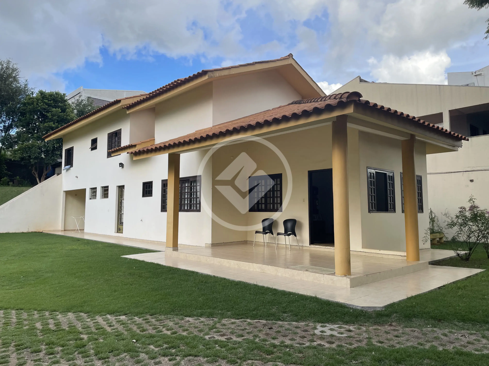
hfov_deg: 67.3
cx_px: 244
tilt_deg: +5.6
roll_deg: +0.1
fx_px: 367
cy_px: 183
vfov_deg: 53.1
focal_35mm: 26
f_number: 1.6
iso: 32
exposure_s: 1/1082
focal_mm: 4.2
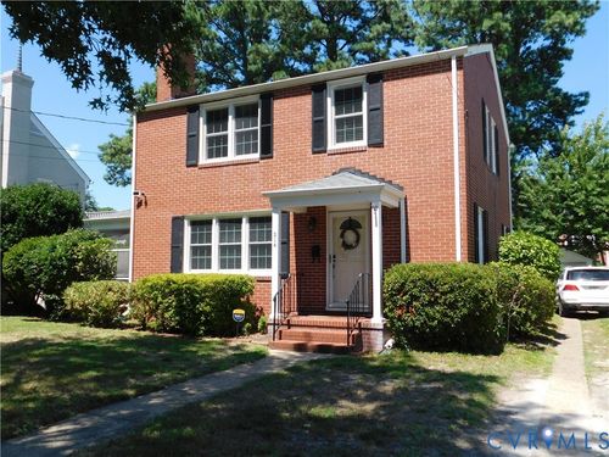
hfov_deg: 60.0
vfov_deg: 46.8
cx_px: 304
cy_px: 228
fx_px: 528
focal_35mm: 30
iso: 125
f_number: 3.2
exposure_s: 1/800
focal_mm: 5.3
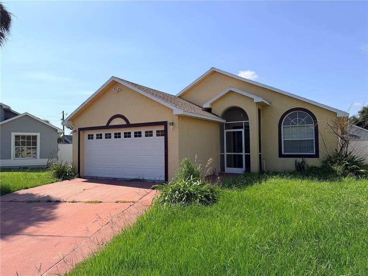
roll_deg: +1.0
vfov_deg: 56.8
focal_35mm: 24
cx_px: 184
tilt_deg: +2.8
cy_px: 138
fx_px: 255
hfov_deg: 71.6
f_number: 1.78
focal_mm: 6.76
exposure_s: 1/6711
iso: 80
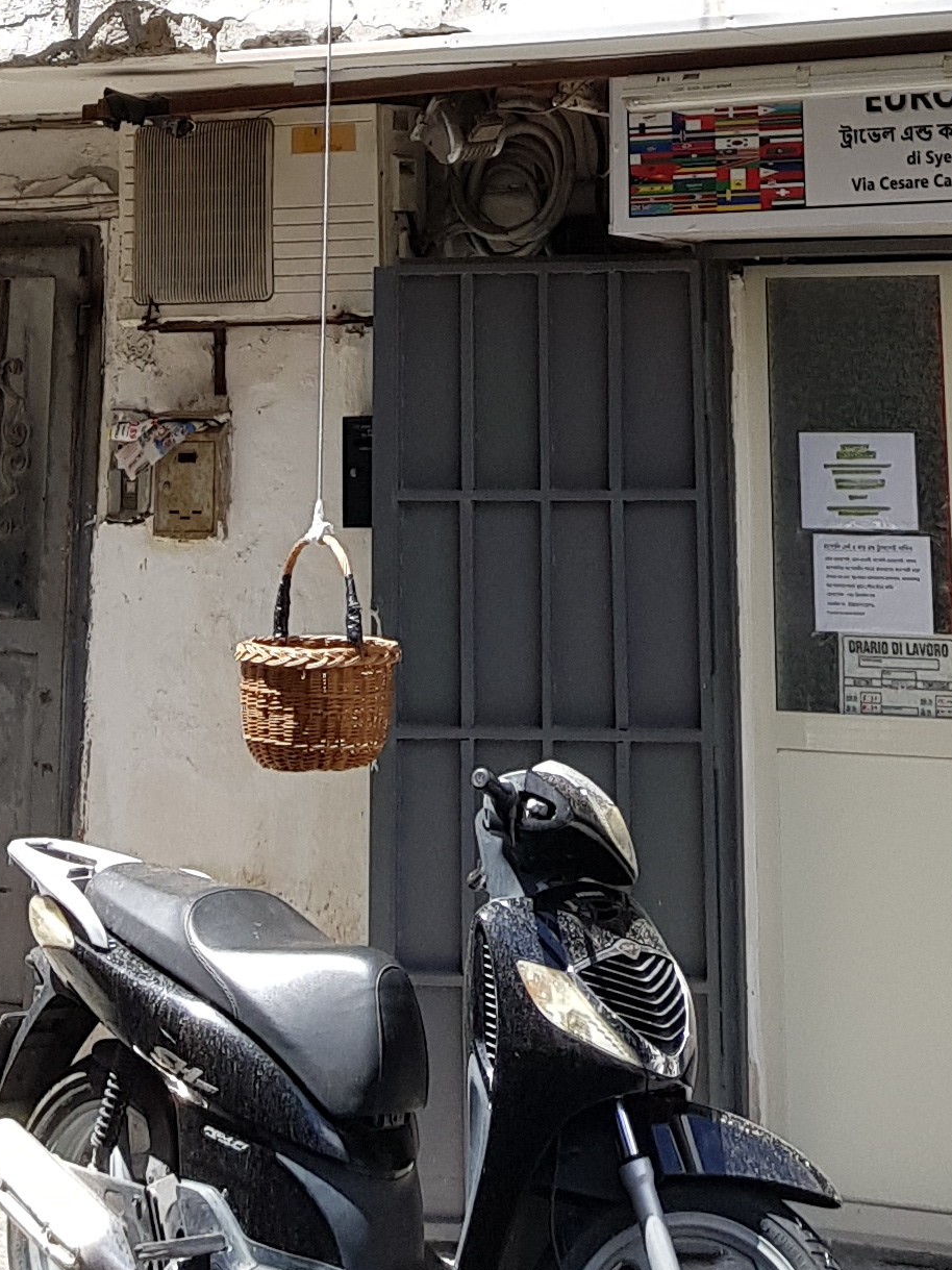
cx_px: 459
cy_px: -693
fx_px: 3154
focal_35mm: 86
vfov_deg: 19.5
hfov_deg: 17.2
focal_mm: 4.2
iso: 40
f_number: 1.7
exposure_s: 1/646
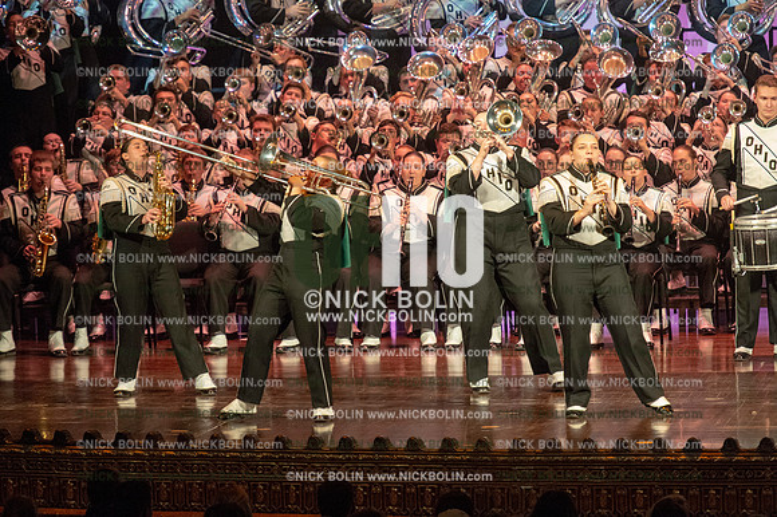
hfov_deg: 9.0
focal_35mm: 230
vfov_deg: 6.0
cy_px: 258
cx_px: 388
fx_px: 4961
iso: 8000
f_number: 5.6
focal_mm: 230
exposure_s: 1/200
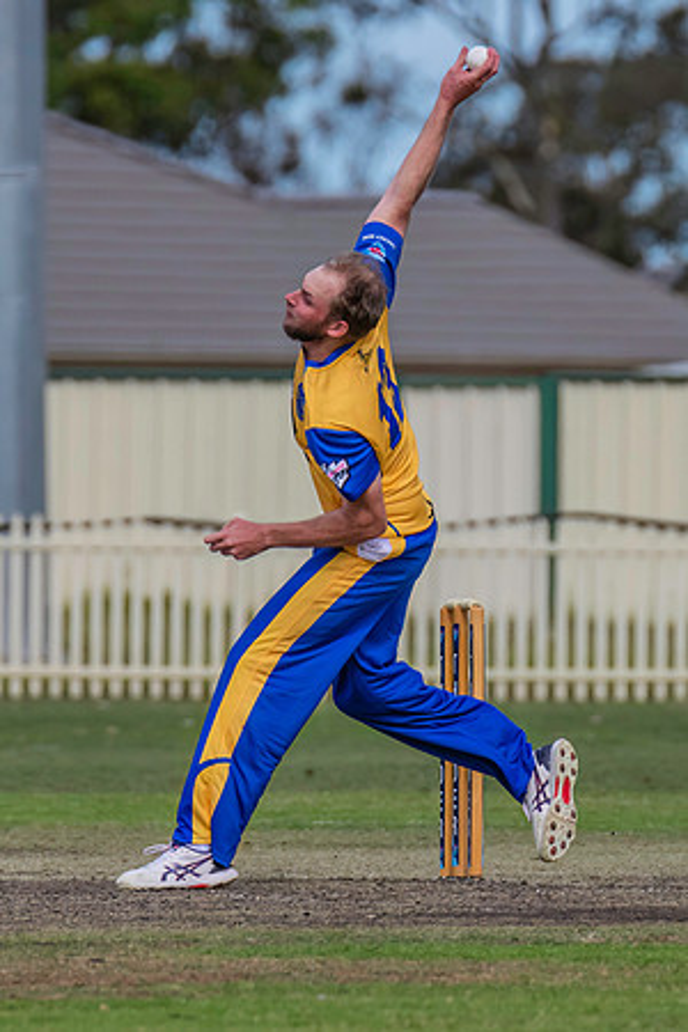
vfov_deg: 2.4
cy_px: 542
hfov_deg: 1.6
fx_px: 24560
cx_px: 312
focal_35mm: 857
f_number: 7.1
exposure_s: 1/2500
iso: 800
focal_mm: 500
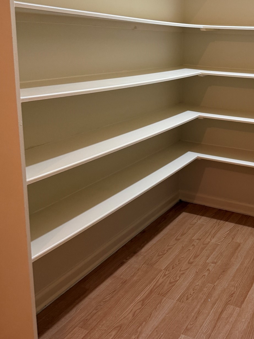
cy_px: 136
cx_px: 198
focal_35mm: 40
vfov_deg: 46.5
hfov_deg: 35.0
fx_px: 391
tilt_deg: -12.0
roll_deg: -3.3
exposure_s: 1/60
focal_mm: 6.76
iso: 250
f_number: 1.78
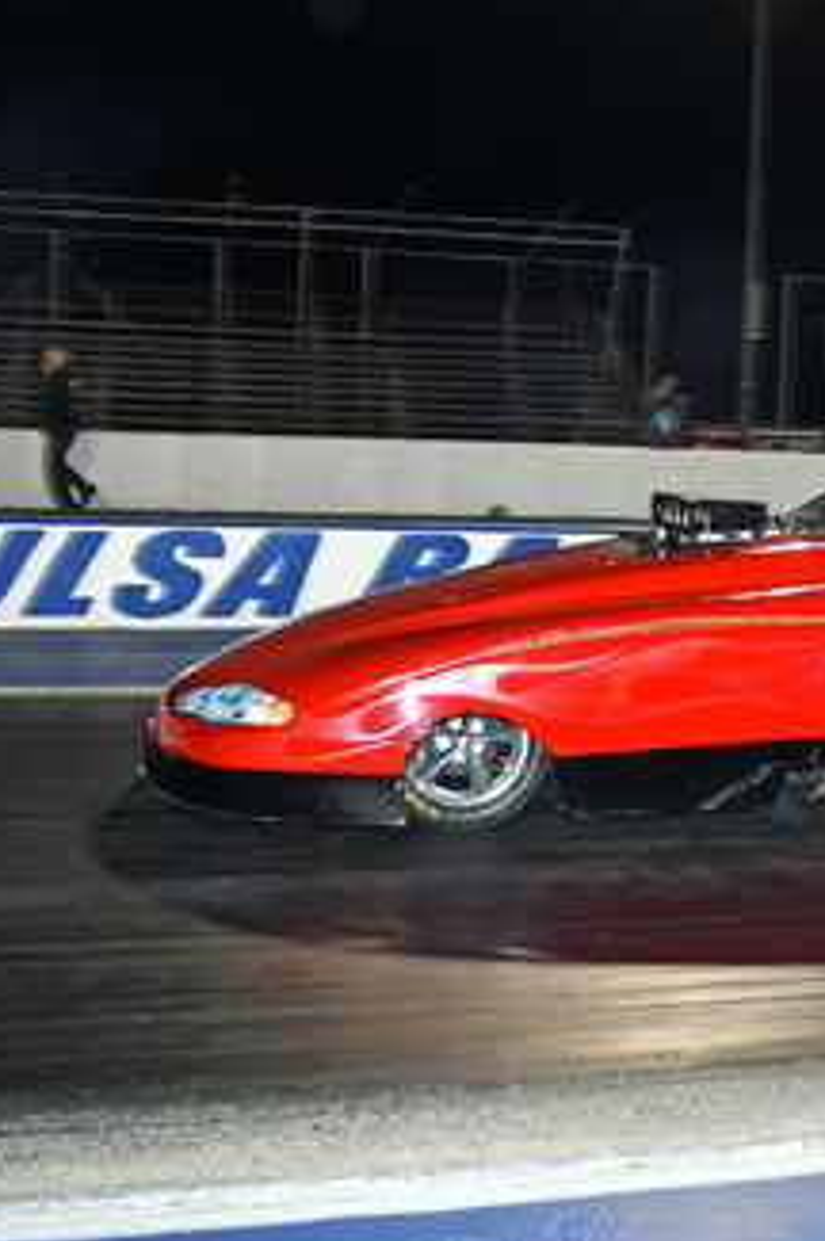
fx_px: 1274
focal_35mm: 37
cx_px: 932
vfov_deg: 51.9
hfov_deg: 31.4
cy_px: 622
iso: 320
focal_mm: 16
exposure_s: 1/200
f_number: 2.8
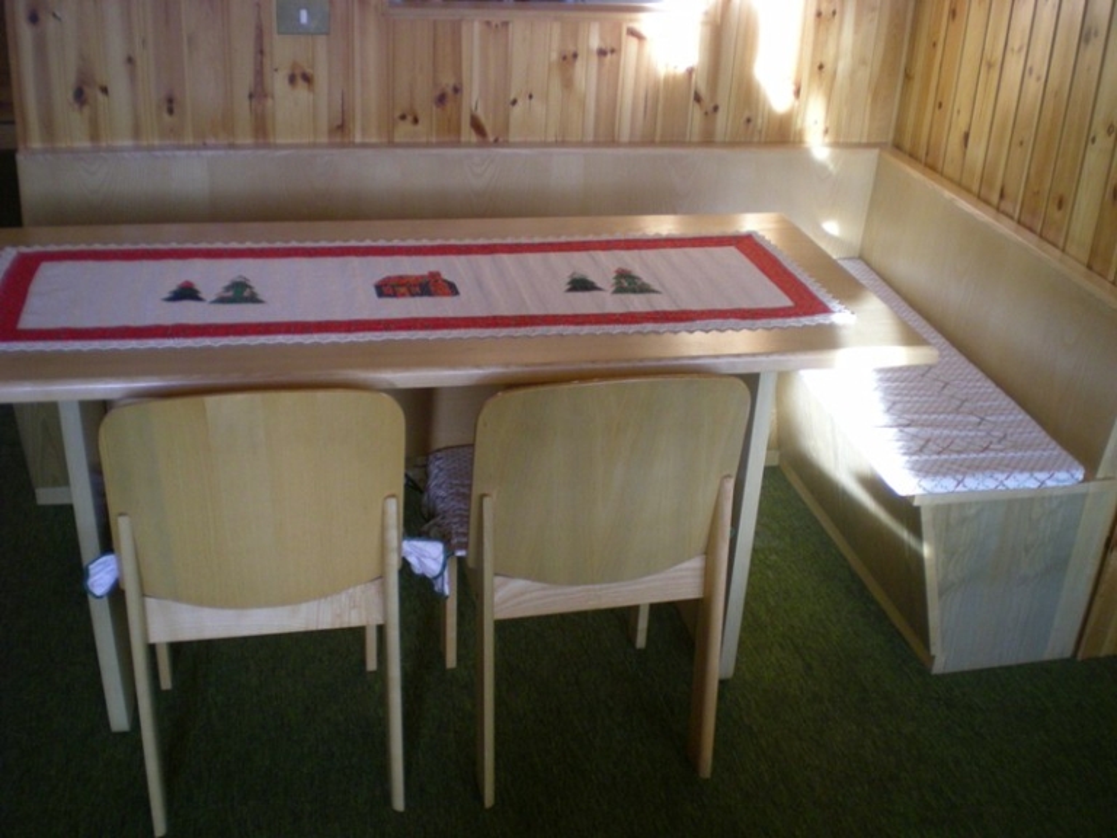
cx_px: 558
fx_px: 1226
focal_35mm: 38
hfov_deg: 49.0
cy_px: 419
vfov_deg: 37.7
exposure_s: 1/50.6
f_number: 3.1
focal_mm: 6.3
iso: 200
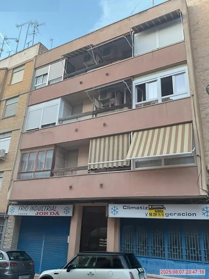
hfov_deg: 48.2
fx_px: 234
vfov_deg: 61.7
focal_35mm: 29
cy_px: 140
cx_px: 104
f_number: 1.8
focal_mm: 3
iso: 50
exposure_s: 1/100
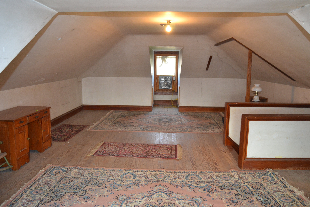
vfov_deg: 47.9
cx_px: 155
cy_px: 104
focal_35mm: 27
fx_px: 232
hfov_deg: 67.4
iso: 560
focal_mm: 18
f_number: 3.5
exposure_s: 1/60
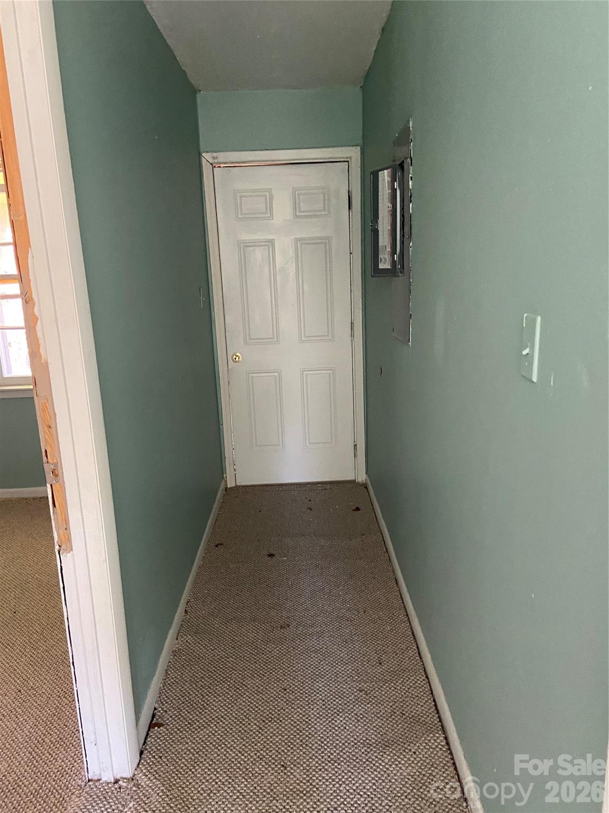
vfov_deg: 67.3
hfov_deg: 53.1
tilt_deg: -12.2
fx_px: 610
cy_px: 406
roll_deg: +2.5
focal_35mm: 26
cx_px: 304
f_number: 1.8
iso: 500
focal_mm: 4.25
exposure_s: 1/40
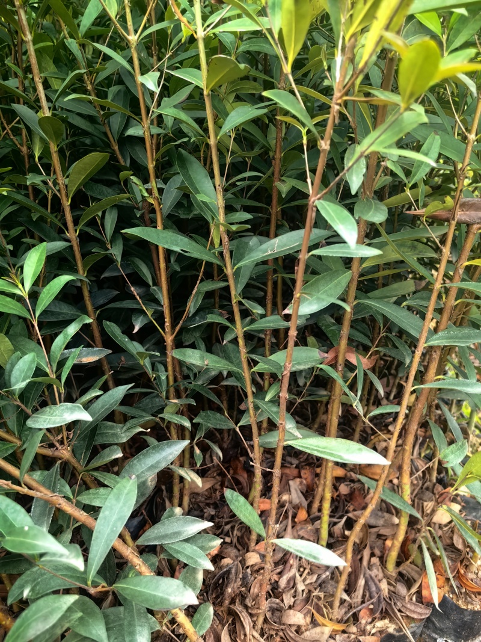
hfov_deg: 51.3
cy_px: 321
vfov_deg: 65.3
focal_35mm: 27
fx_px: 500
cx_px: 240
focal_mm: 5.75
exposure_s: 1/900
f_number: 2
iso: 160
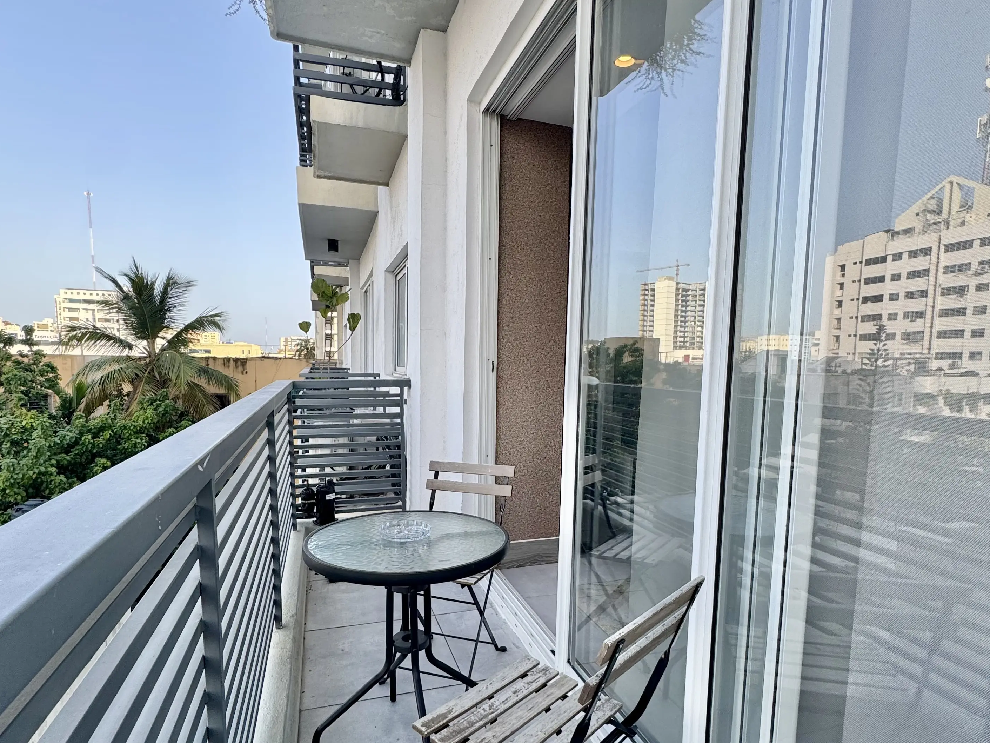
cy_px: 421
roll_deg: +0.3
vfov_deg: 65.7
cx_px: 498
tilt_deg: -6.6
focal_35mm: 20
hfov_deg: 81.7
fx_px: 572
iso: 40
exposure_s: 1/272
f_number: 2.2
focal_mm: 2.22
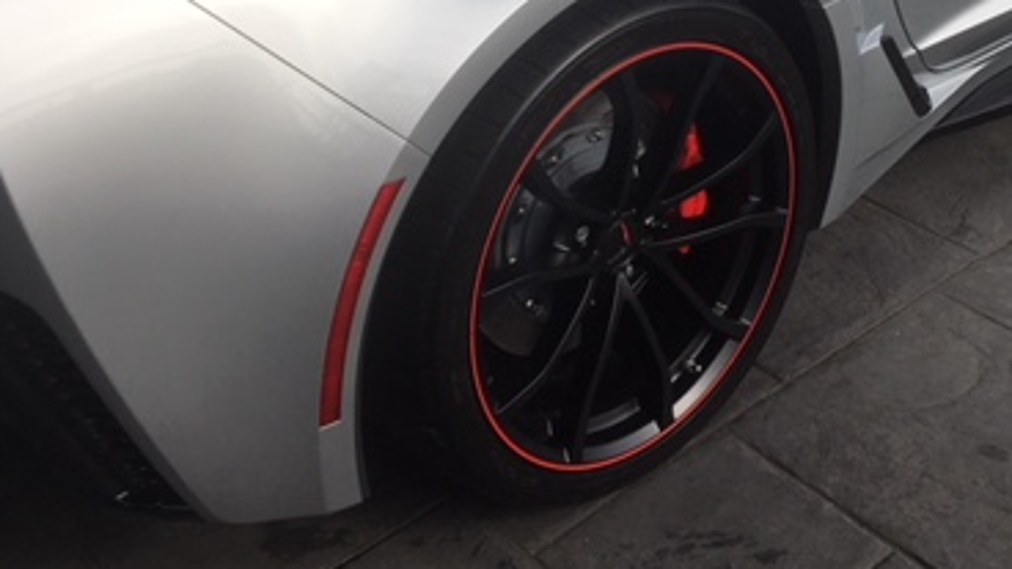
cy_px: -11
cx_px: 663
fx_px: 1476
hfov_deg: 37.5
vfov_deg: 21.0
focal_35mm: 55
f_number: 2.2
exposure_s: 1/1479
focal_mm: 4.15
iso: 25
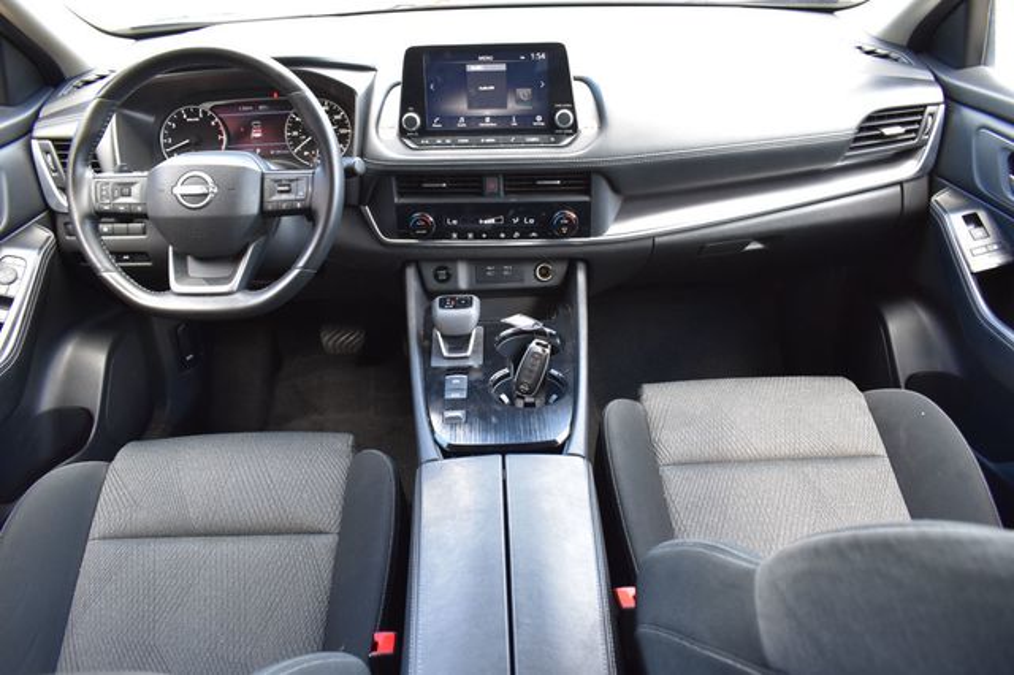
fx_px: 760
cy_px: 338
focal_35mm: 27
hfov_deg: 67.4
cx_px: 507
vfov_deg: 47.9
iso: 400
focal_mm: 18
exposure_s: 1/25
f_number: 7.1
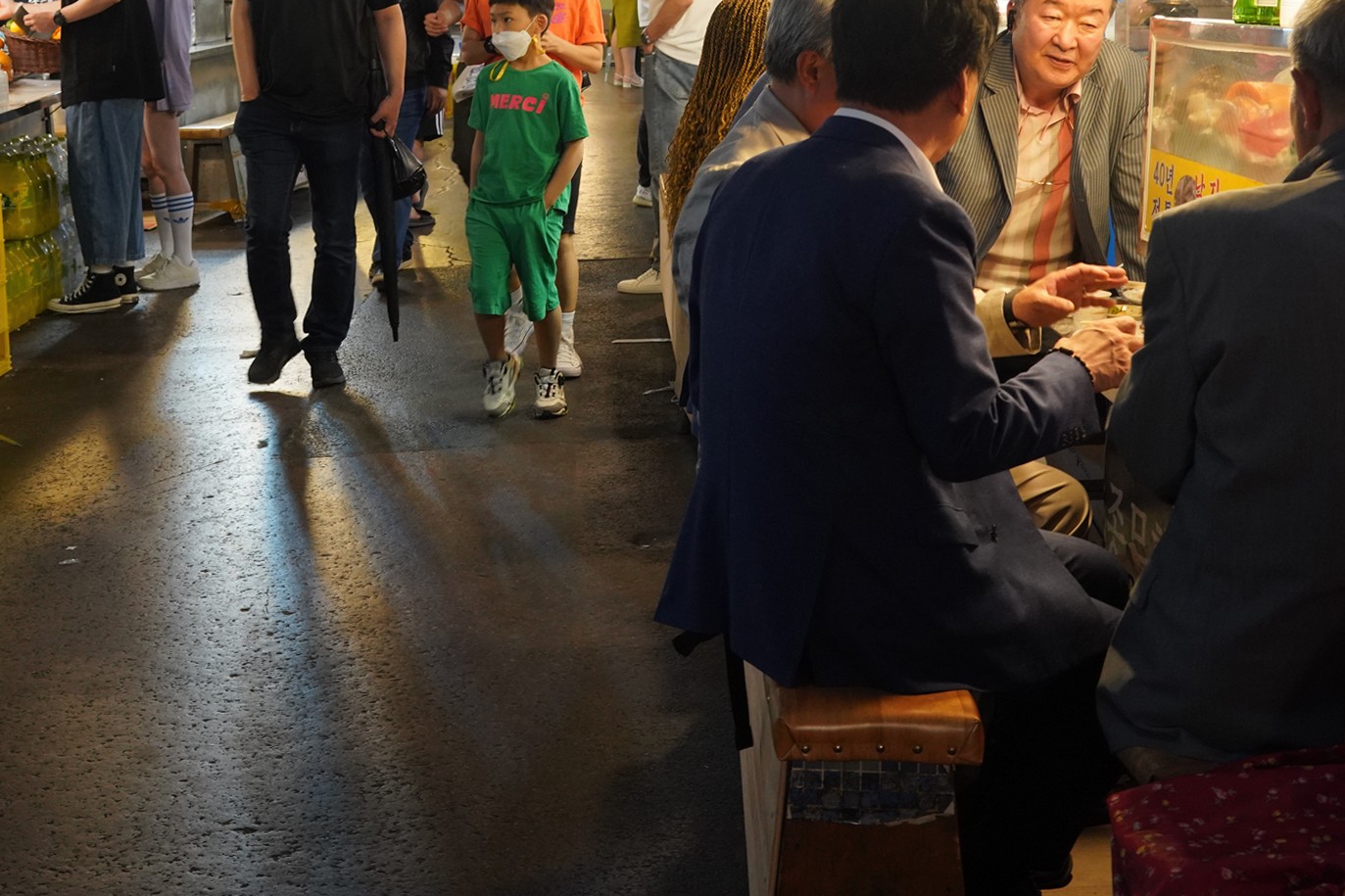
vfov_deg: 26.2
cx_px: 761
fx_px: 1905
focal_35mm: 51
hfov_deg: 38.8
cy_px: 247
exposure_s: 1/80
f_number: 6.3
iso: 1600
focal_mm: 35
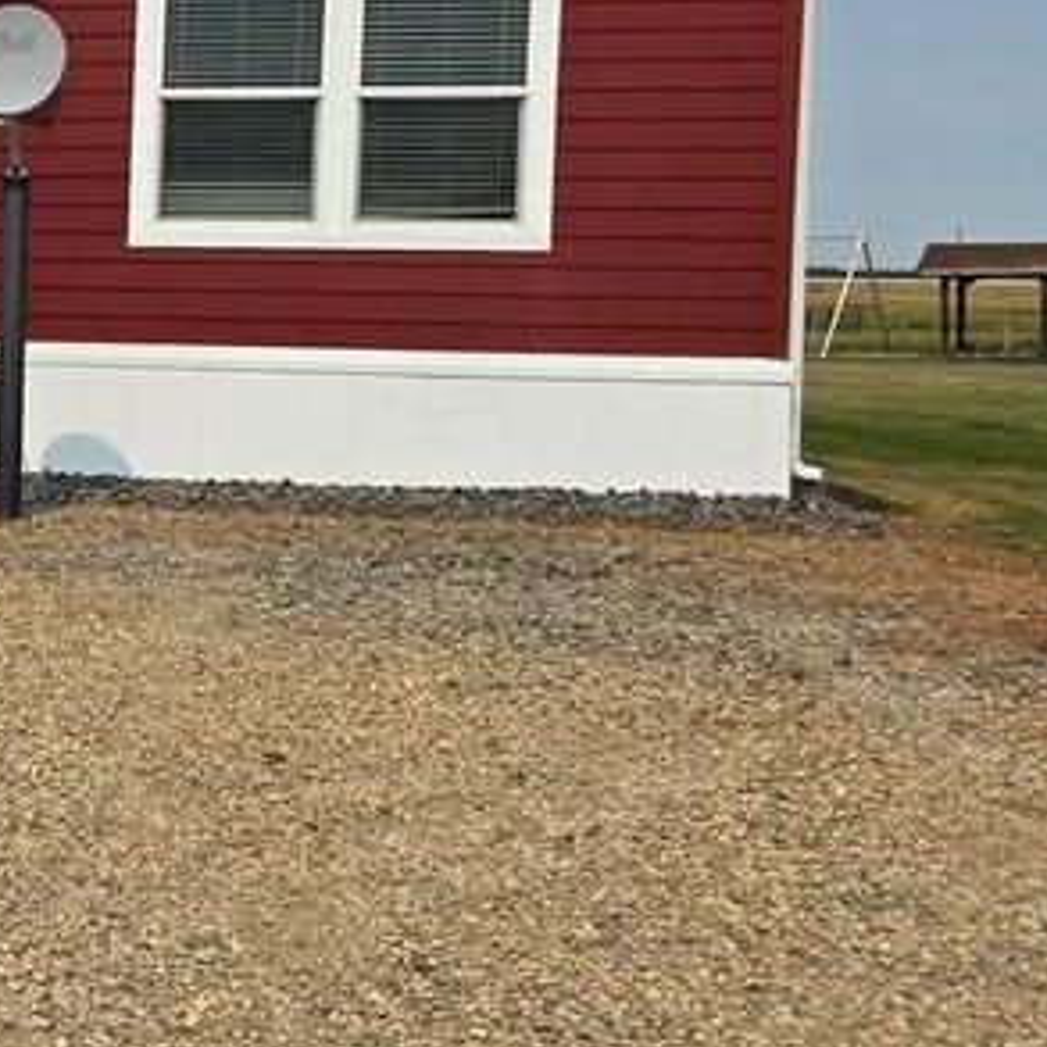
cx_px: -683
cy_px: 386
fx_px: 2430
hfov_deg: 19.8
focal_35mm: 71
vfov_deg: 24.2
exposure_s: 1/1441
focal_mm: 6.3
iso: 12
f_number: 1.7
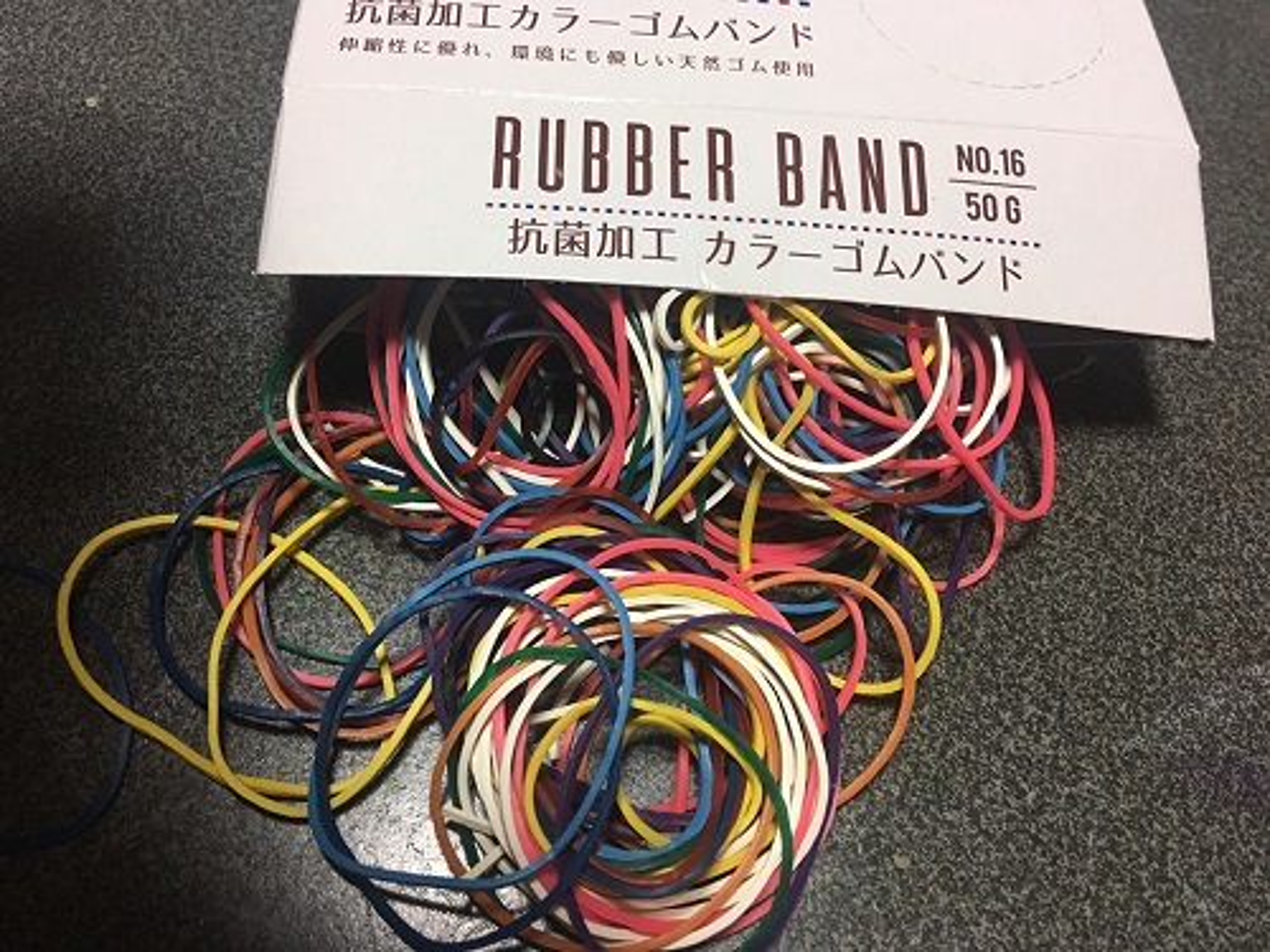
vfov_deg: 48.2
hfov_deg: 61.7
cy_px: 476
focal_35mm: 29
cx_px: 635
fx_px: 1064
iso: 125
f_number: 2.2
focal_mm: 4.15
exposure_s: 1/30
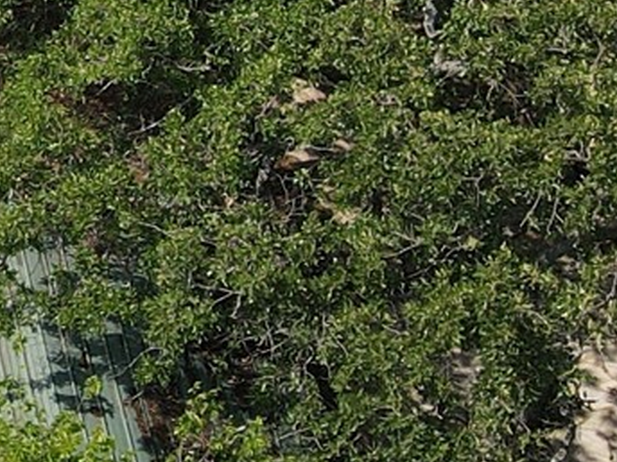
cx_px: -581
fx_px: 2549
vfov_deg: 10.1
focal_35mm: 143
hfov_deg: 12.3
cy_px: -226
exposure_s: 1/640
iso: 100
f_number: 2.8
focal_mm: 4.5
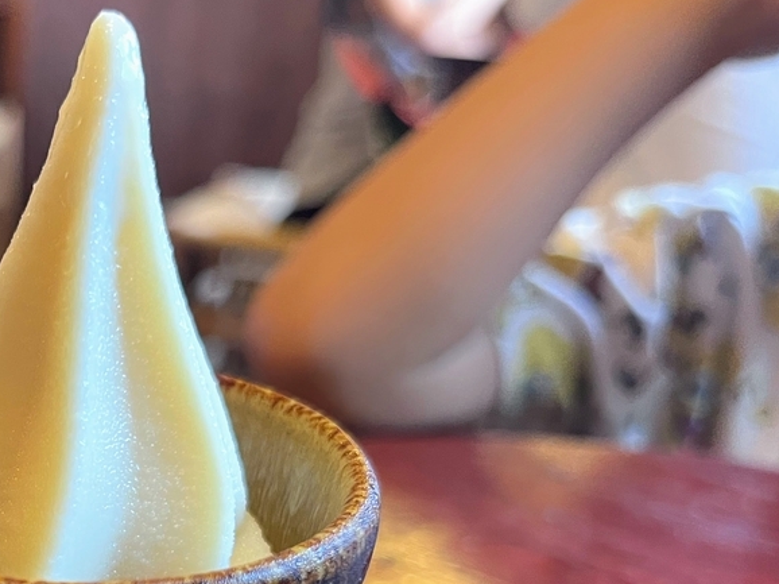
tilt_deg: -28.7
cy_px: 579
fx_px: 1215
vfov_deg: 25.7
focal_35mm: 54
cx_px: 9
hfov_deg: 32.8
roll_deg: -1.6
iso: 250
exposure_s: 1/60
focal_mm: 5.1
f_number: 1.6
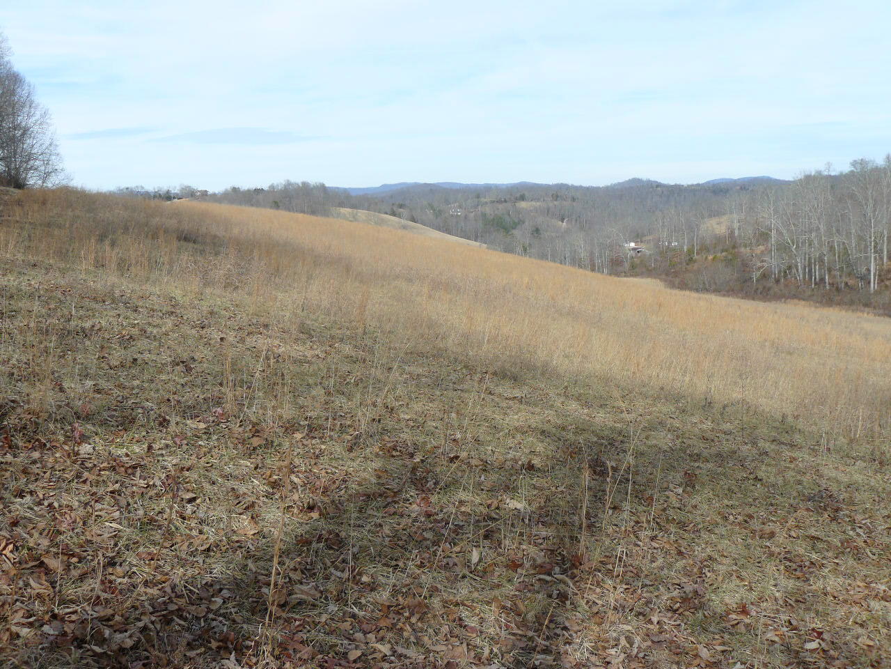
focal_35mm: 36
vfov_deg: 39.7
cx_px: 446
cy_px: 334
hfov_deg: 51.4
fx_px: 927
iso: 100
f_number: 4
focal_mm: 6
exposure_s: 1/640
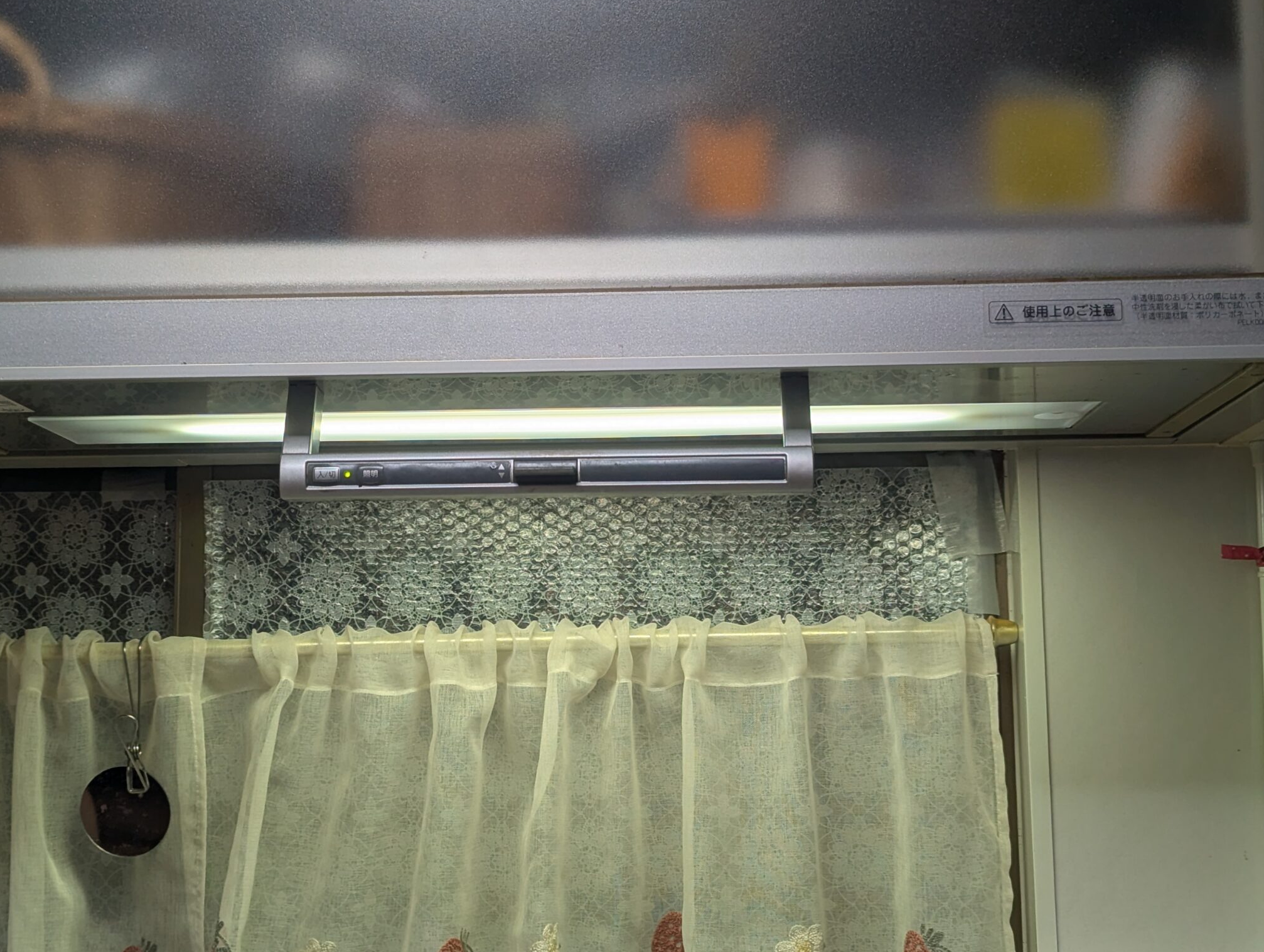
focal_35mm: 61
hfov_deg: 31.6
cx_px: 581
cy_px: 445
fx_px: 2231
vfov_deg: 24.1
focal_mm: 6.81
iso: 42
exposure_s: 1/120
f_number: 1.85
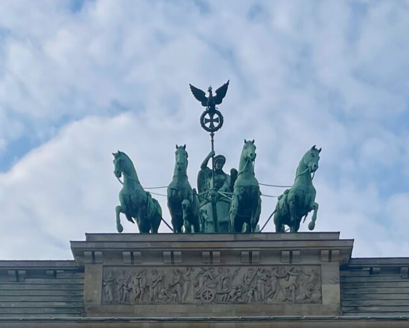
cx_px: 206
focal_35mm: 88
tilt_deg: +21.5
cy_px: 342
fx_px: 1066
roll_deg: +0.0
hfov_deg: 21.7
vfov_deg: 17.0
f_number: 1.6
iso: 32
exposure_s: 1/8403
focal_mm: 4.2
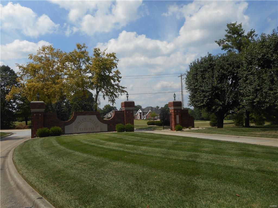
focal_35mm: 25
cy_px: 104
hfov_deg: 69.4
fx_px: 201
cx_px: 139
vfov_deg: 54.9
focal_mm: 4.5
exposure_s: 1/1250
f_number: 3.7
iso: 80
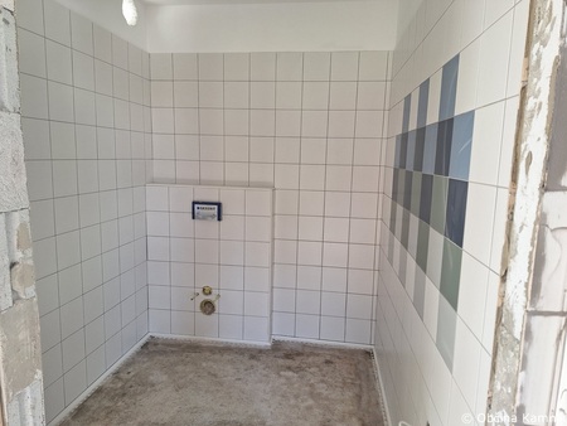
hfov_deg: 73.9
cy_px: 213
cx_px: 284
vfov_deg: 58.9
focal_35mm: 23
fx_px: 377
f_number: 1.8
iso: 40
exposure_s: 1/50
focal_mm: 5.54
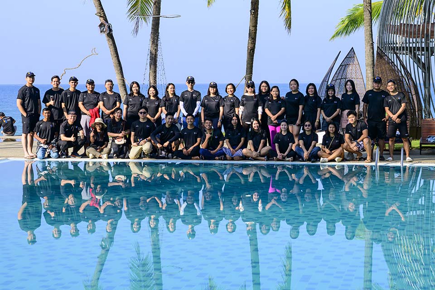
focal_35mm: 58
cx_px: 218
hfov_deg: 34.5
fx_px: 701
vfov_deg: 23.4
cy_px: 145
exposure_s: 1/800
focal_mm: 58
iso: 450
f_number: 9
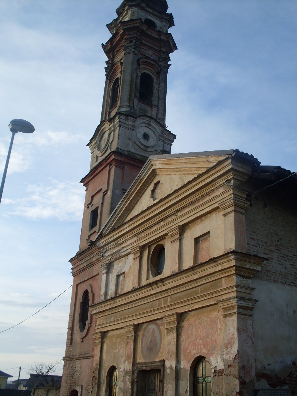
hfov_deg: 37.7
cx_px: 148
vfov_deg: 49.0
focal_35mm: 38
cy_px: 198
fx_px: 435
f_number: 8.4
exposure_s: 1/90
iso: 80
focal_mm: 6.3
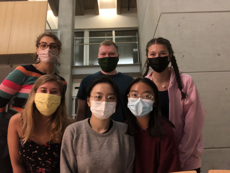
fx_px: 213
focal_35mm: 32
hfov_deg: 56.8
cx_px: 115
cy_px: 86
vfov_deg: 44.2
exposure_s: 1/30
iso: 200
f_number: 2.2
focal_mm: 2.87
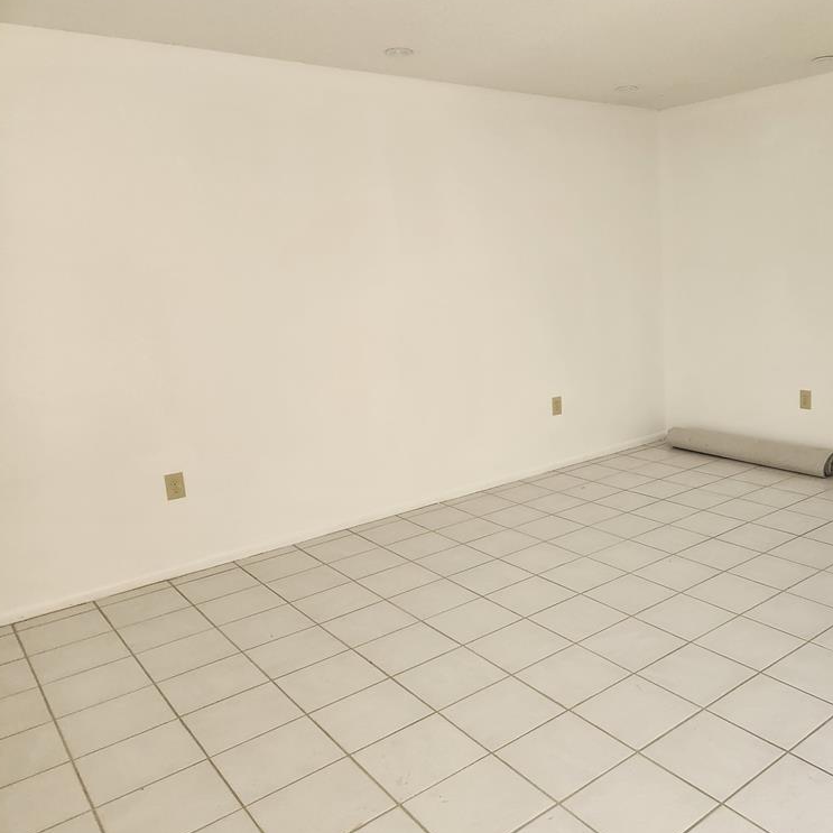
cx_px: 565
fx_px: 762
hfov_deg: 55.9
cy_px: 416
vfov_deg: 57.3
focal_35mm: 28
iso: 200
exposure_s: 1/180
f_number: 1.8
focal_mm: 5.4
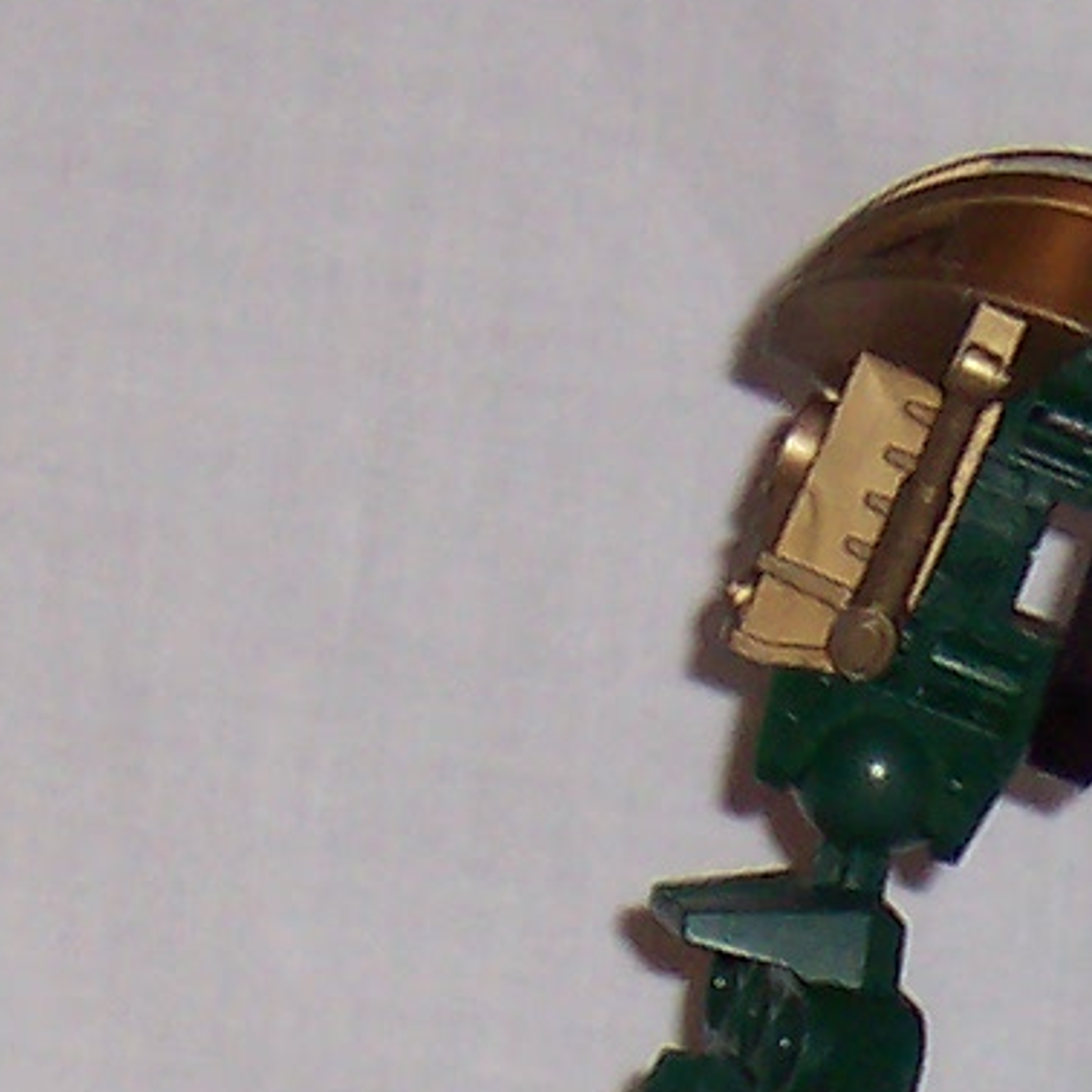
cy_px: 1696
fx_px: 14062
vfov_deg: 4.4
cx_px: 1540
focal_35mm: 394
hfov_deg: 4.4
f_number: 4
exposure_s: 1/90
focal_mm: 12.8
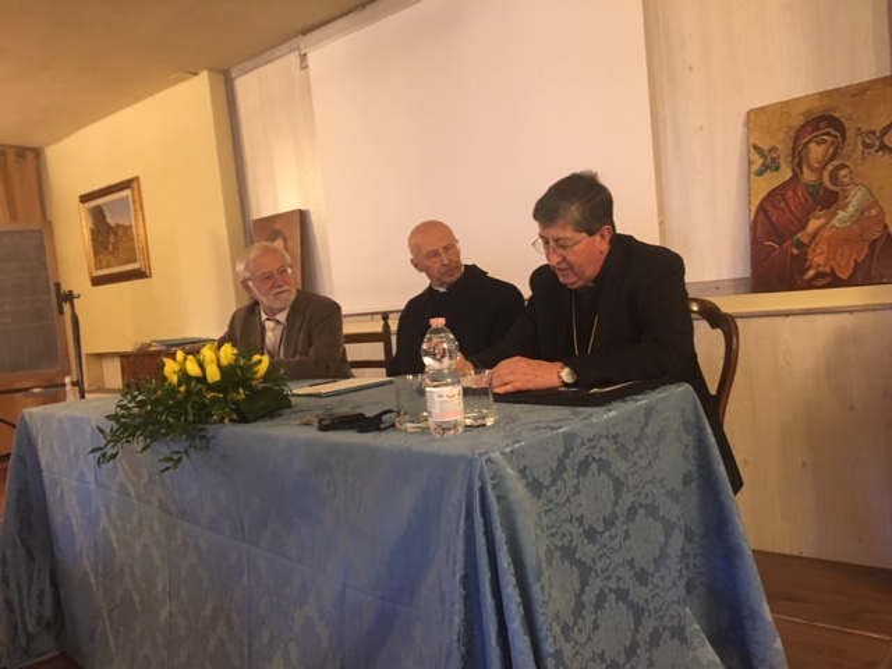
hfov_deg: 61.7
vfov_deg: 48.2
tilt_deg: -4.0
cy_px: 334
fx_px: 747
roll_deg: +3.9
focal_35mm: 29
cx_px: 446
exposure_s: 1/17
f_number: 2.2
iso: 200
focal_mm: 4.15
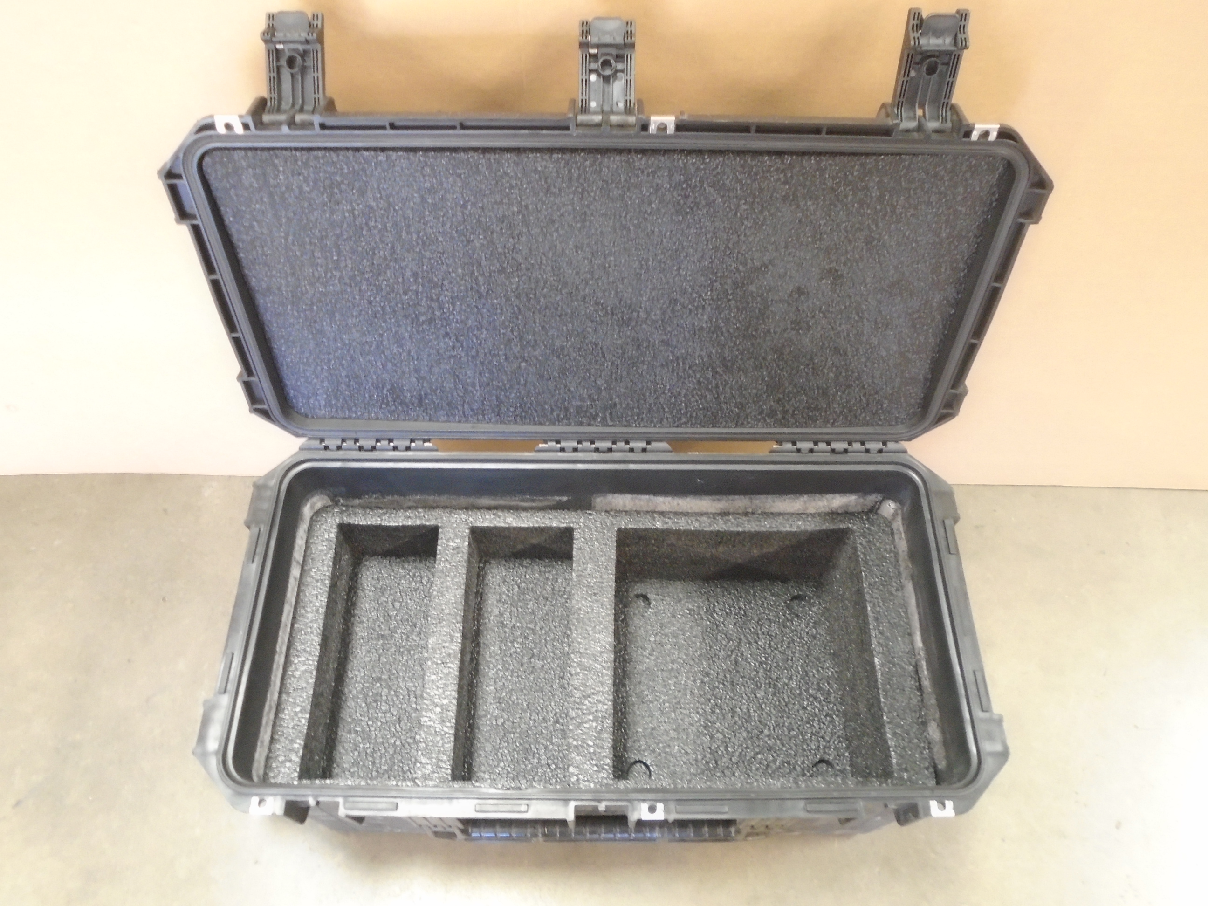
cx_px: 604
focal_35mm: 26
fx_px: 907
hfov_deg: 67.3
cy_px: 453
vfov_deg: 53.1
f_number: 3.2
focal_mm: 4.6
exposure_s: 1/6
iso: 400
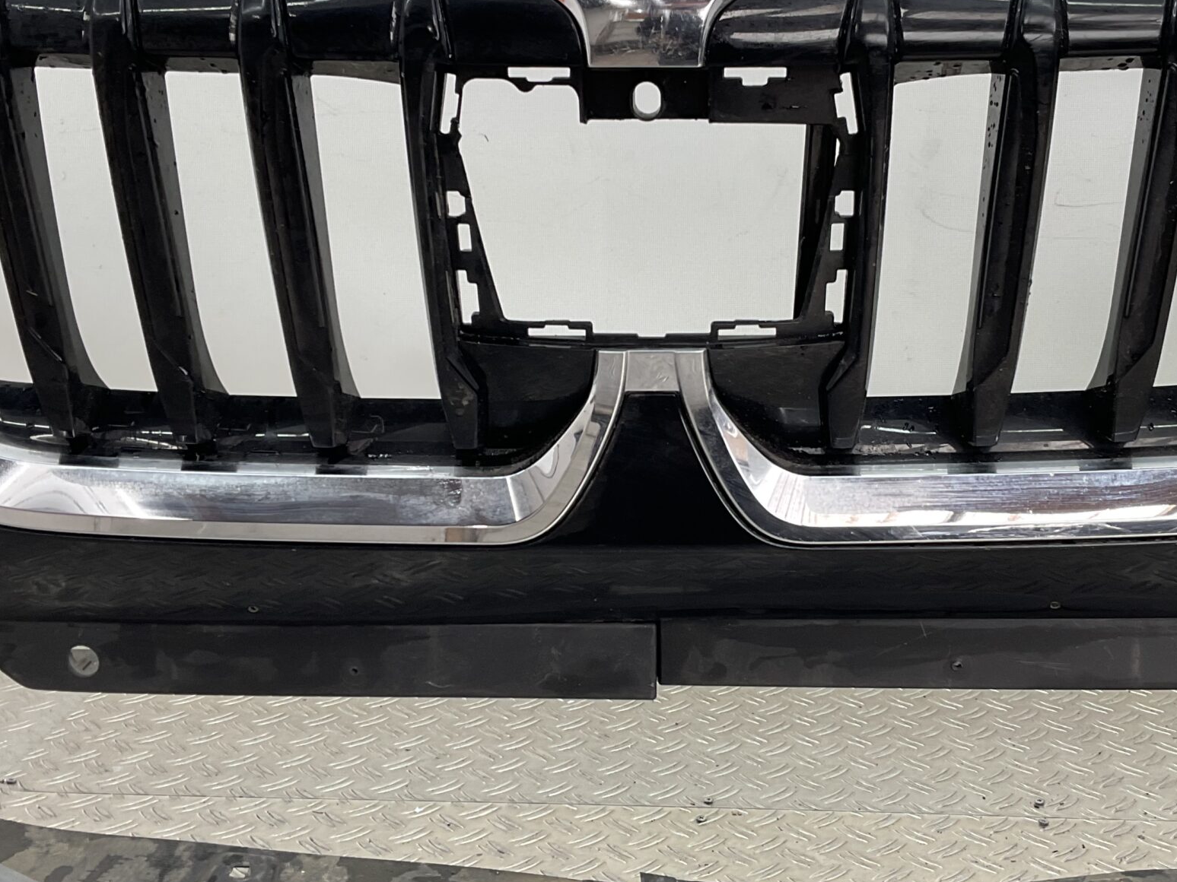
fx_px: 1632
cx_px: 681
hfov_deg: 39.6
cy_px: 406
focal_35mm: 48
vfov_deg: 30.2
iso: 25
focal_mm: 3
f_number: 1.8
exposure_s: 1/120
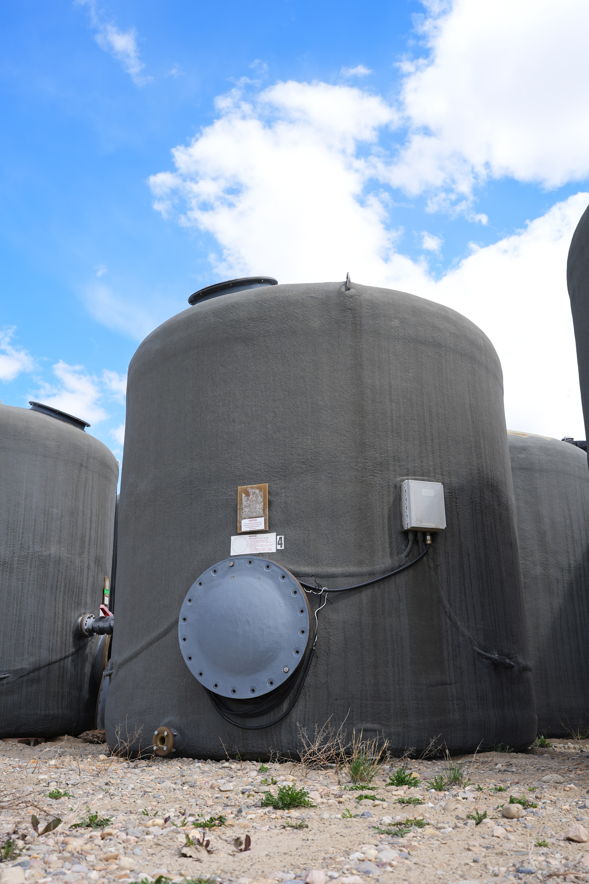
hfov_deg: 37.9
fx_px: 859
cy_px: 442
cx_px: 294
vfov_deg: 54.4
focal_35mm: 35
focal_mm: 35
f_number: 6.3
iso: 100
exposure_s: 1/250
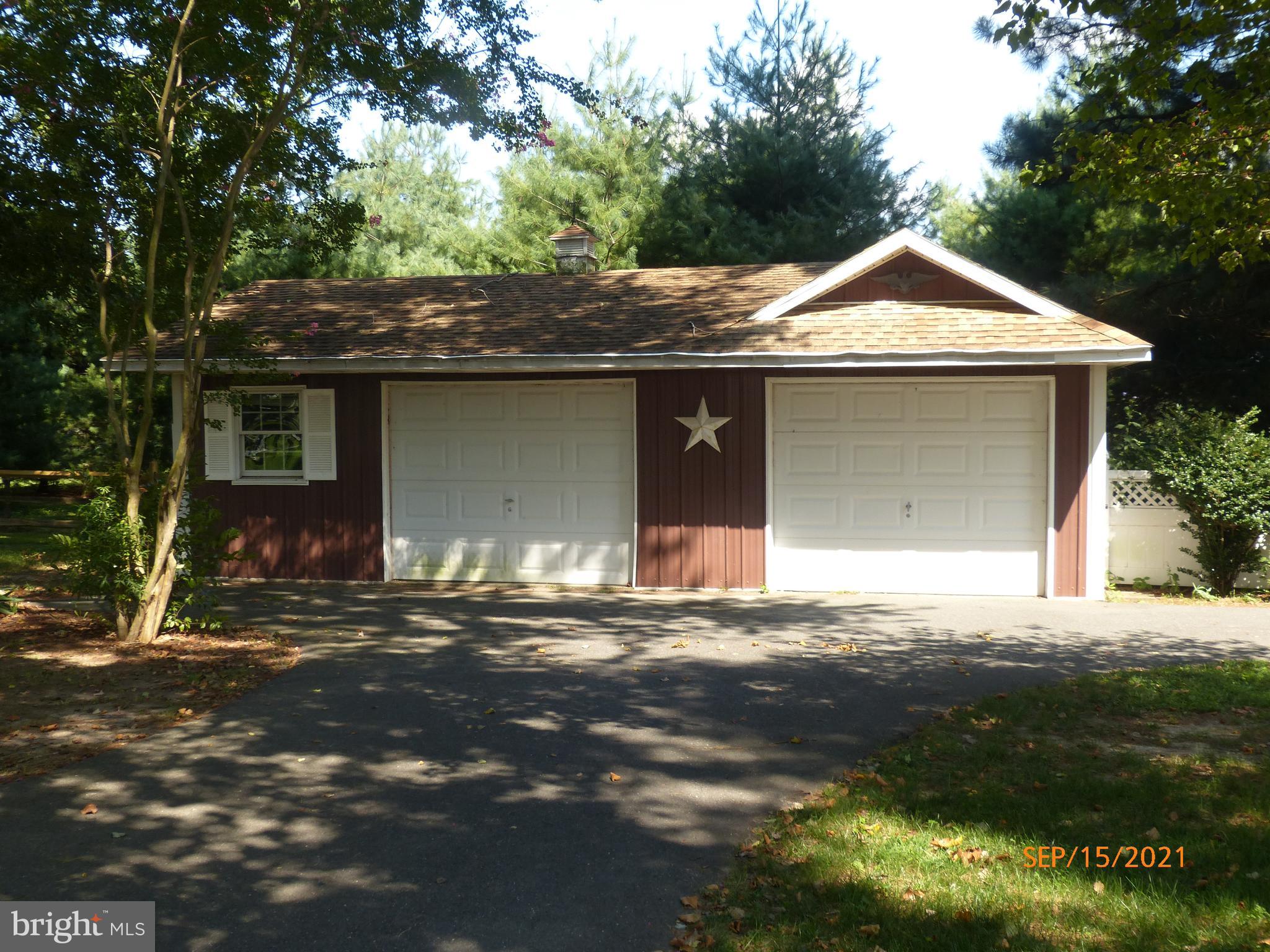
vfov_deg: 36.0
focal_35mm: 40
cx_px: 635
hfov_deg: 46.8
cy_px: 476
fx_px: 1468
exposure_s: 1/200
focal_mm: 7.1
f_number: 4
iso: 100
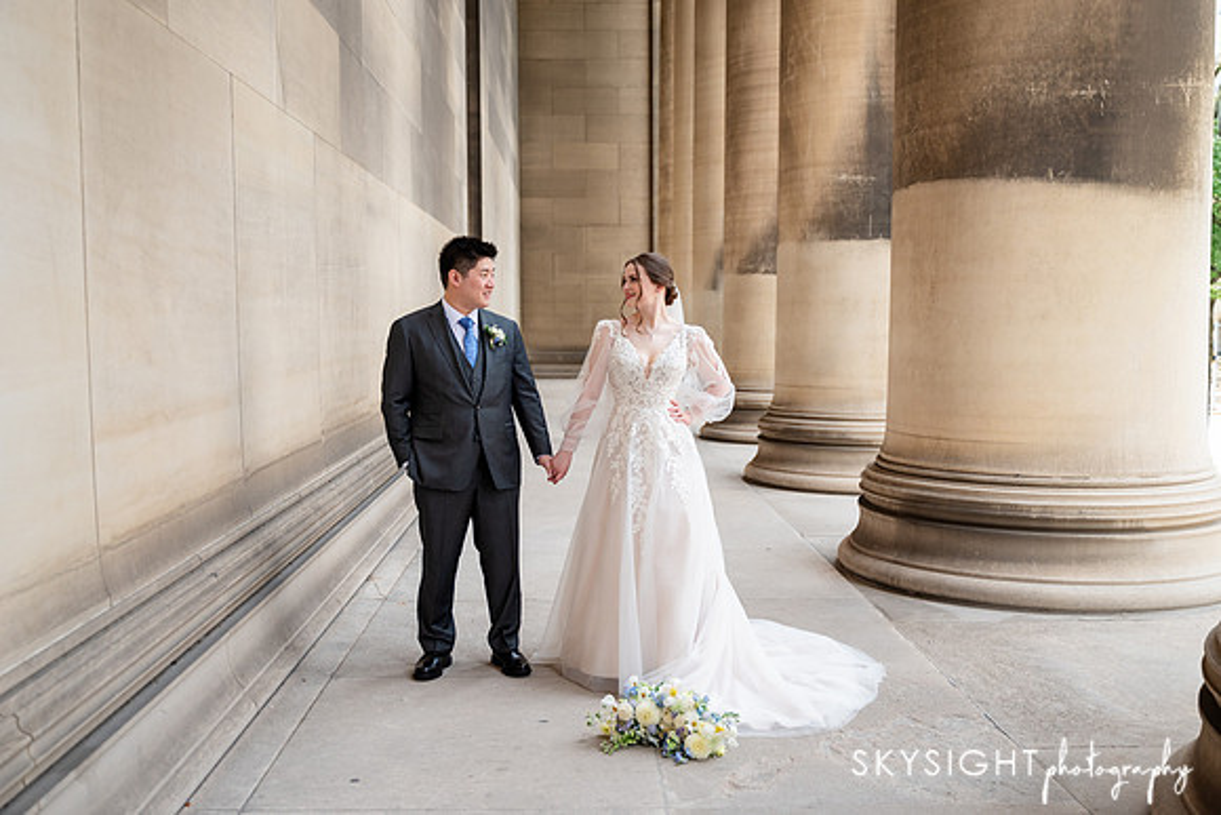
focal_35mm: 35
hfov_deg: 53.9
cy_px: 408
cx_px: 610
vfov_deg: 37.5
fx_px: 1202
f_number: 2.8
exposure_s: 1/1250
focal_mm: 35
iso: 640
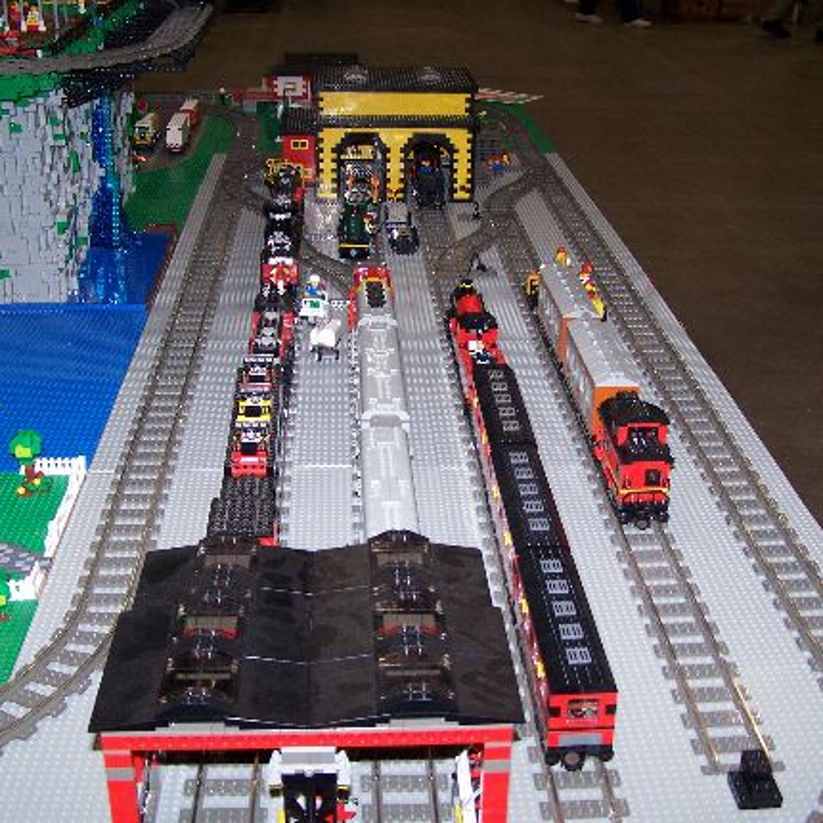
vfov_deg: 37.6
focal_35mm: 45
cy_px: 412
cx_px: 440
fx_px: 1210
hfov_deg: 37.5
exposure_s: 1/60
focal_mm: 6.3
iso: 140
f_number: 2.8
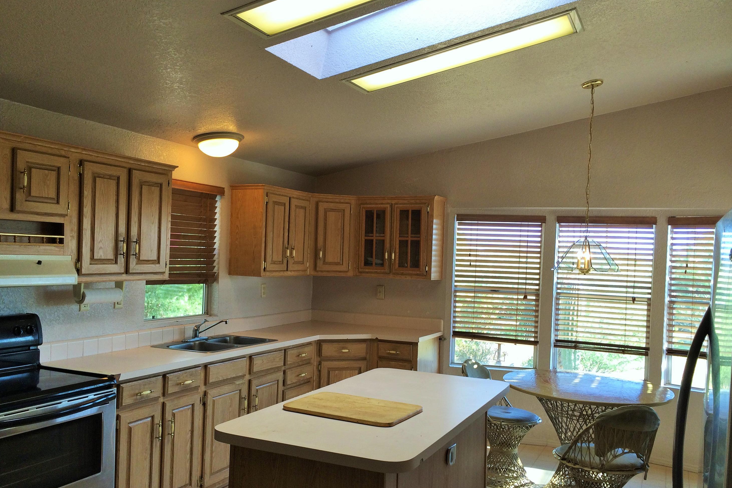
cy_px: 256
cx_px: 360
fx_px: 630
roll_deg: -2.3
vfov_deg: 42.3
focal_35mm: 31
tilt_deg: -1.4
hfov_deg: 60.3
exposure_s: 1/60
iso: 40
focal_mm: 4.15
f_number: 2.2
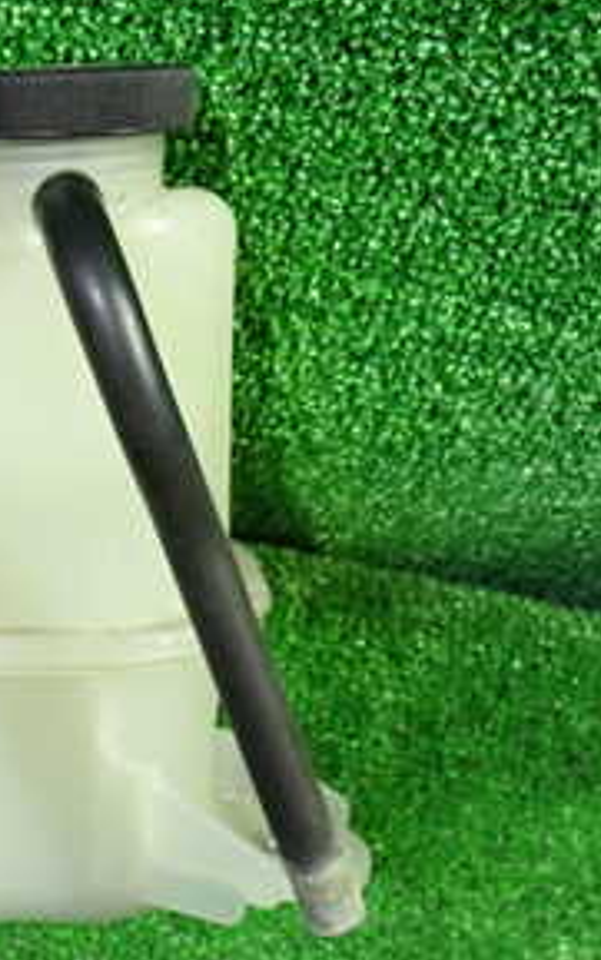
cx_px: -206
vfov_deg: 30.8
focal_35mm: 66
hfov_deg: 18.2
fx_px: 1727
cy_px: 648
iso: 800
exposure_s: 1/25
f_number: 2.3
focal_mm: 5.4
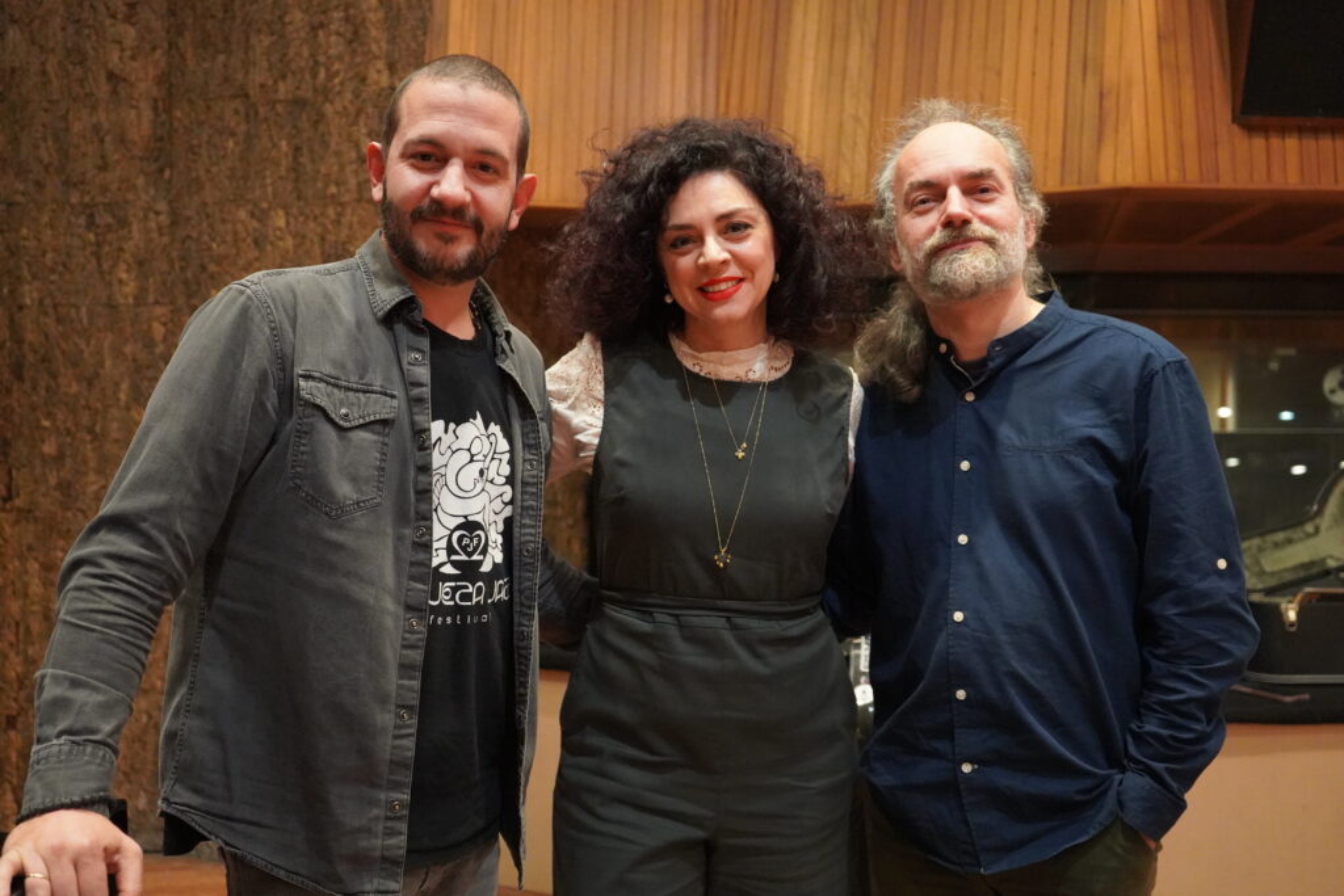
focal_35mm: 37
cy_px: 448
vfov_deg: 36.0
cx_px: 672
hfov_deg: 51.9
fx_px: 1381
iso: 10000
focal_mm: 37
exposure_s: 1/160
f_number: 4
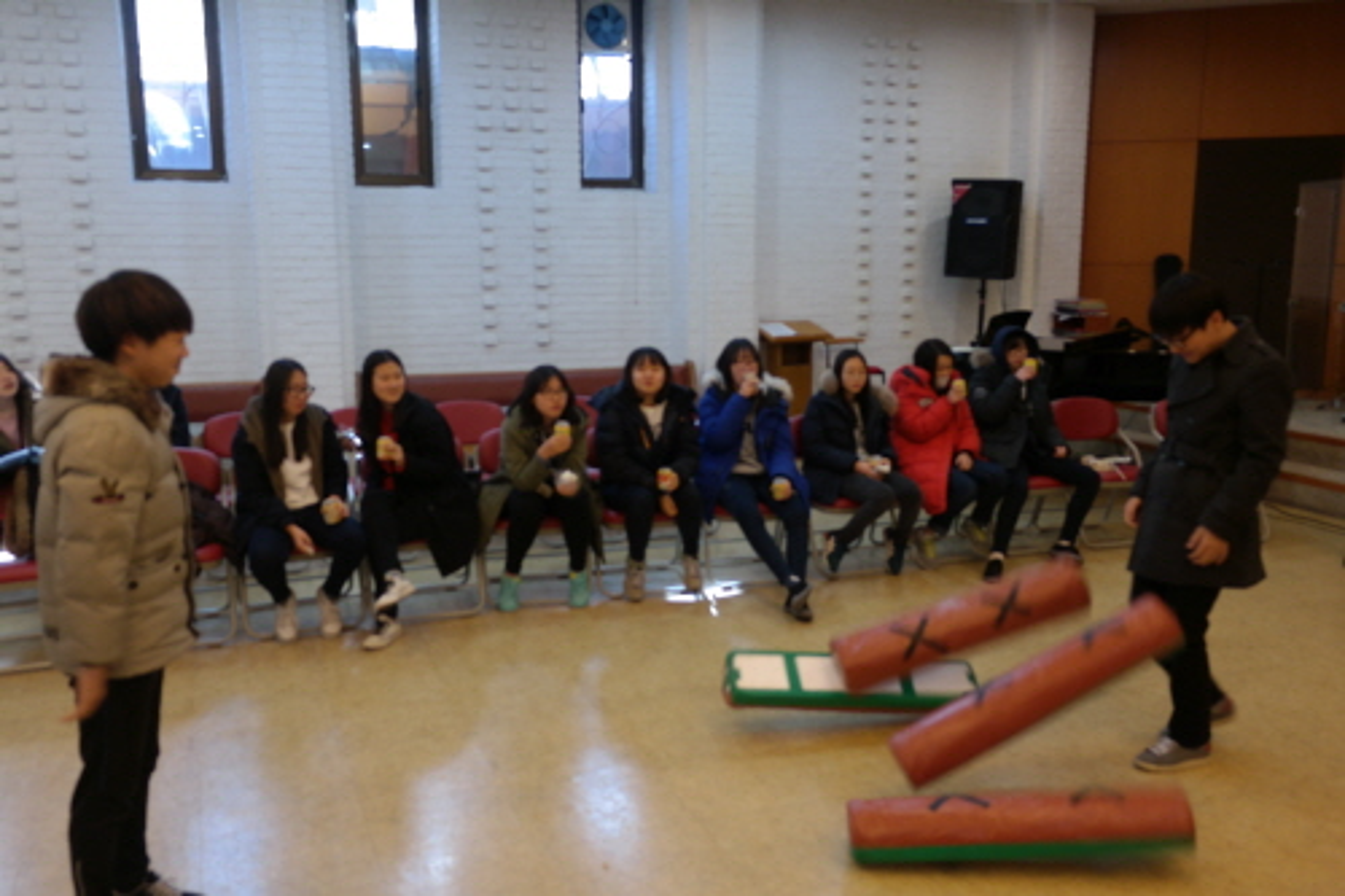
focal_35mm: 30
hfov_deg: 61.9
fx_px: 1120
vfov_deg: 43.6
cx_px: 672
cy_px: 448
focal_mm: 20
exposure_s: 1/40
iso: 400
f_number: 3.5
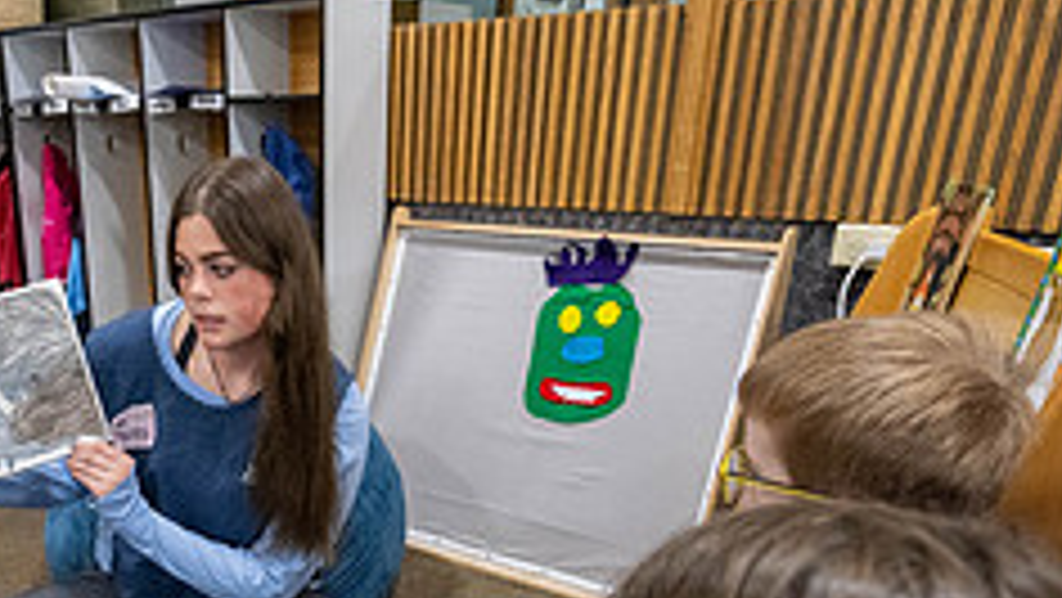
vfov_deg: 31.0
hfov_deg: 52.8
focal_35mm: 36
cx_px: 266
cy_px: 569
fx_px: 1014
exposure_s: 1/320
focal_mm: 14
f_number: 4
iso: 6400
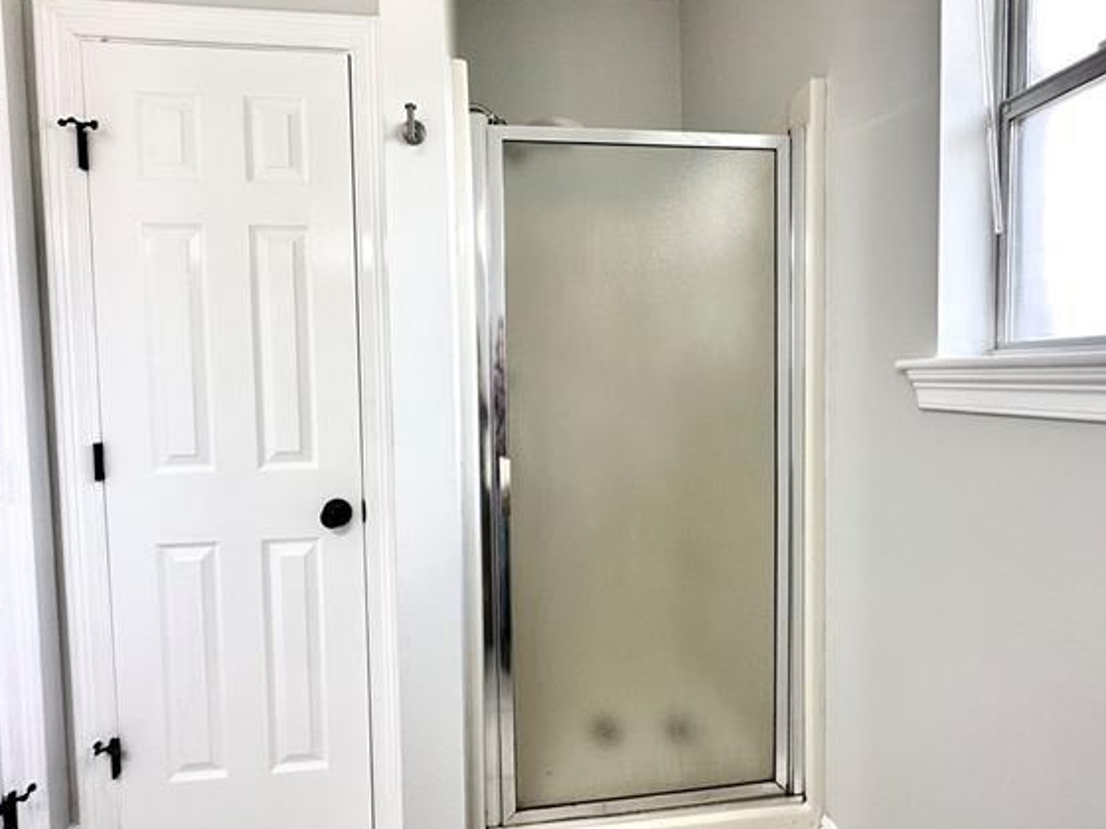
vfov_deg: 78.1
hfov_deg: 94.5
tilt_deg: -3.0
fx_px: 511
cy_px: 399
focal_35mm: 16
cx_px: 539
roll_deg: +0.2
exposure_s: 1/120
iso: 100
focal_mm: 2.22
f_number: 2.2
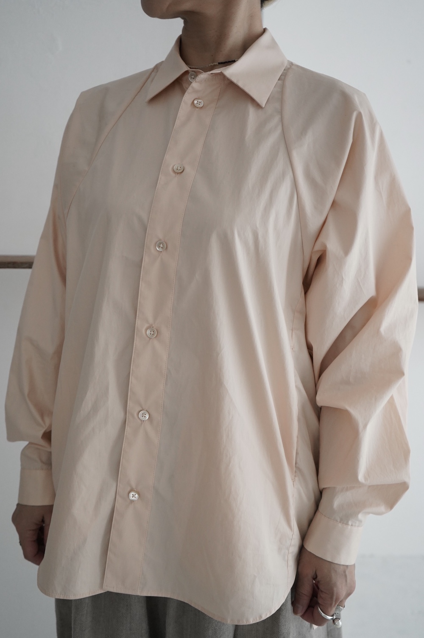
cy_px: 319
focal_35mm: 34
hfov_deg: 38.8
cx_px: 212
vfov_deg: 55.8
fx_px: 602
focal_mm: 34
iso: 3200
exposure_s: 1/125
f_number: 4
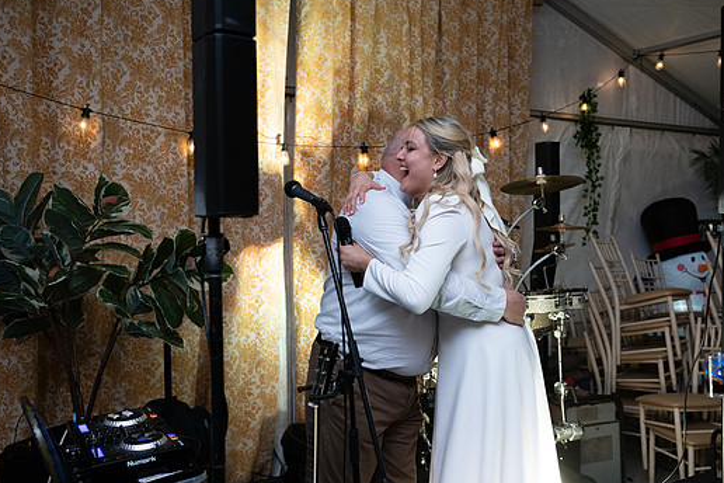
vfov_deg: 36.9
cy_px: 251
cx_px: 389
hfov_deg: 53.1
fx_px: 724
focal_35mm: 36
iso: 800
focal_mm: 32
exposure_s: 1/160
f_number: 3.5
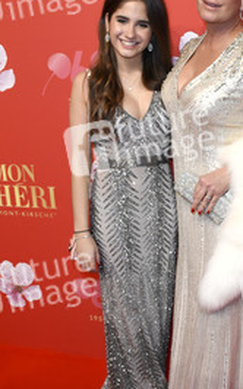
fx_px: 488
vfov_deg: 43.4
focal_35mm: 46
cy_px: 215
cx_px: 182
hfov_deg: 27.6
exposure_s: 1/160
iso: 1600
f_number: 6.3
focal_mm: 20
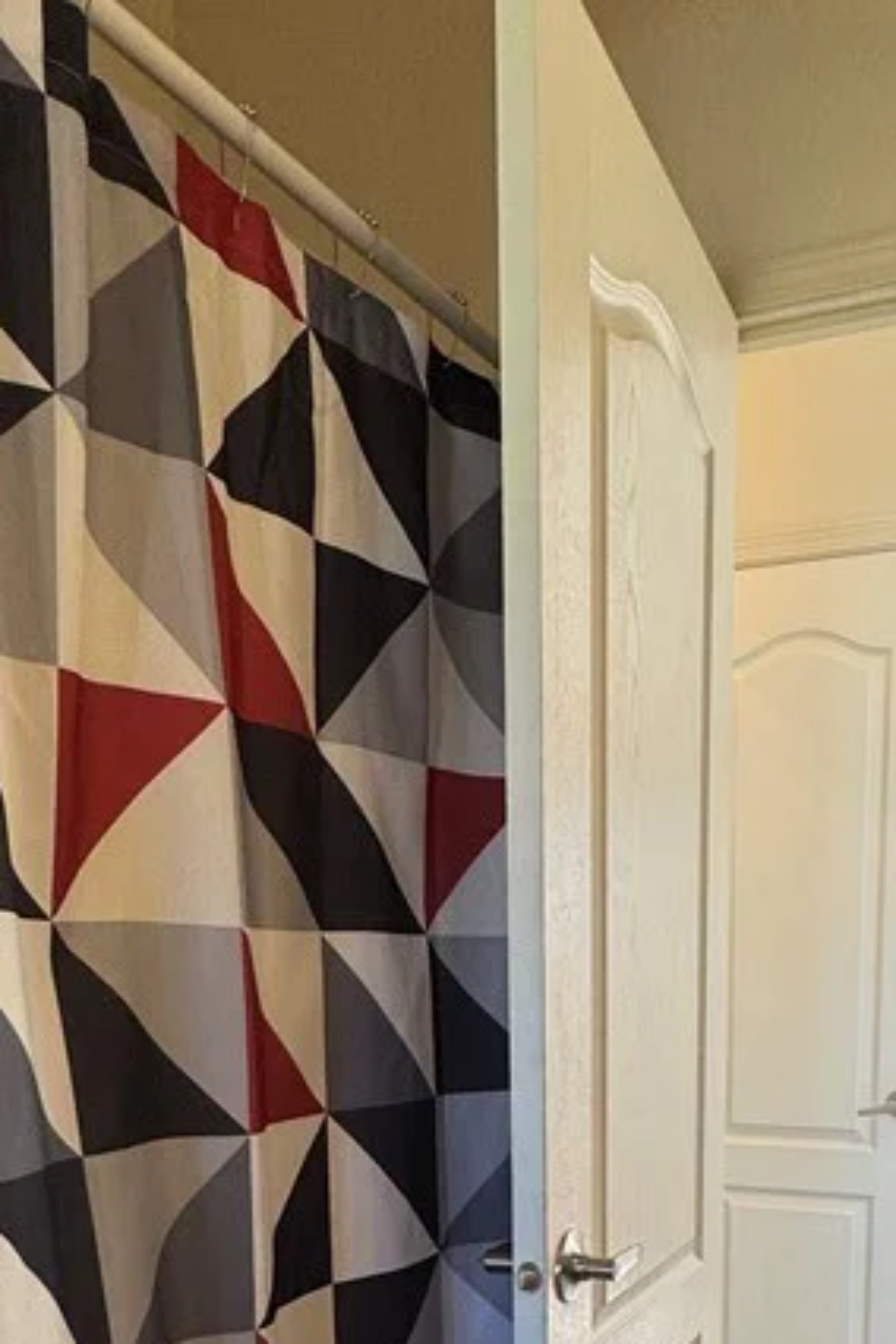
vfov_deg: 49.1
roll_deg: -0.4
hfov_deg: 37.2
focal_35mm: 35
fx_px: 1307
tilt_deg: -9.1
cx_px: 631
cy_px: 1186
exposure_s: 1/120
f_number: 2.2
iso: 125
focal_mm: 2.22
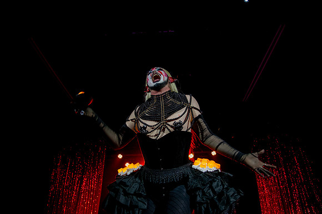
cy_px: 107
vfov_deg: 47.9
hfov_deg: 67.4
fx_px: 241
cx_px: 161
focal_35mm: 27
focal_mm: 27
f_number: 5
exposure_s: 1/80
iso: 6400
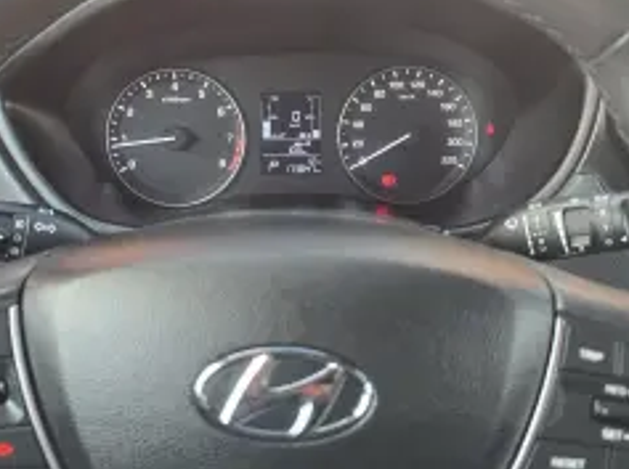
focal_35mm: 35
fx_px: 635
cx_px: 303
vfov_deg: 40.5
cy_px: 201
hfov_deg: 52.7
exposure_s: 1/100
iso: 250
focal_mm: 6.3
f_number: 1.7
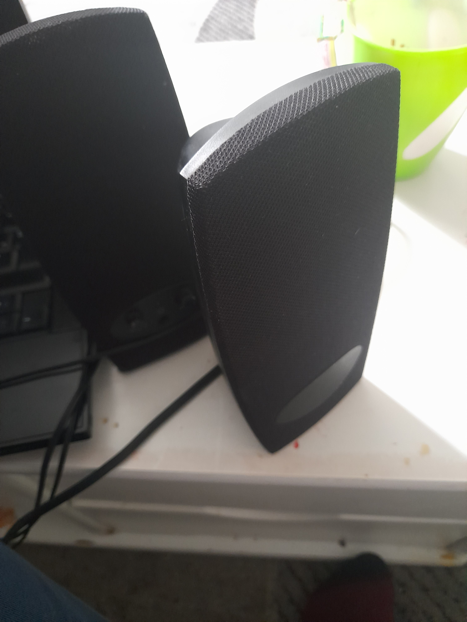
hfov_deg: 54.9
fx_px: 450
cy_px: 311
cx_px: 234
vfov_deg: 69.4
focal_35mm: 25
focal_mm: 4.6
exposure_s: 1/25
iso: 640
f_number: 2
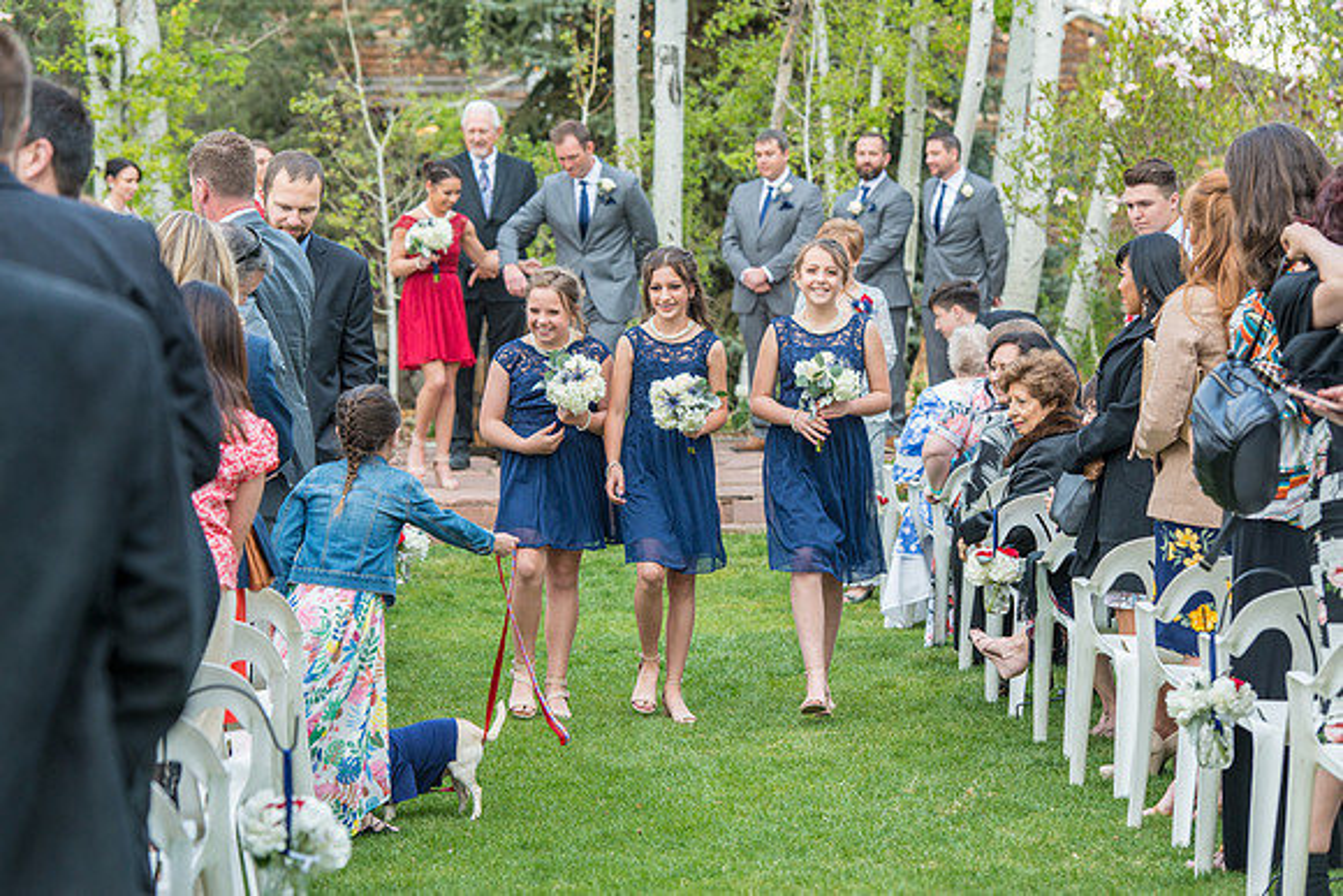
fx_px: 4478
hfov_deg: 17.1
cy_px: 448
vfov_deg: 11.4
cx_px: 672
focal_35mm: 120
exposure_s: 1/200
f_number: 5
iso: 400
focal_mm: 120
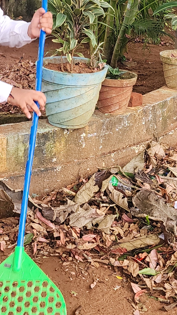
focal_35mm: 86
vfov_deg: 24.5
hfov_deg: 14.0
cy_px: 84
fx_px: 717
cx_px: 124
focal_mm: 6.4
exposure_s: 1/180
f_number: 1.8
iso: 100
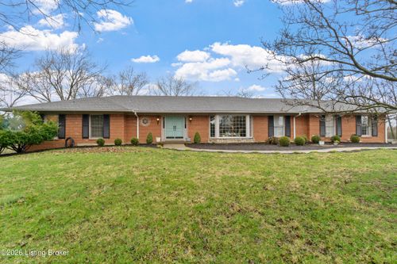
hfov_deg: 100.4
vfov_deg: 77.3
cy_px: 132
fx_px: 165
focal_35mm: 15
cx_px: 198
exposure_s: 1/25
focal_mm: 10
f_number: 11
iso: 400
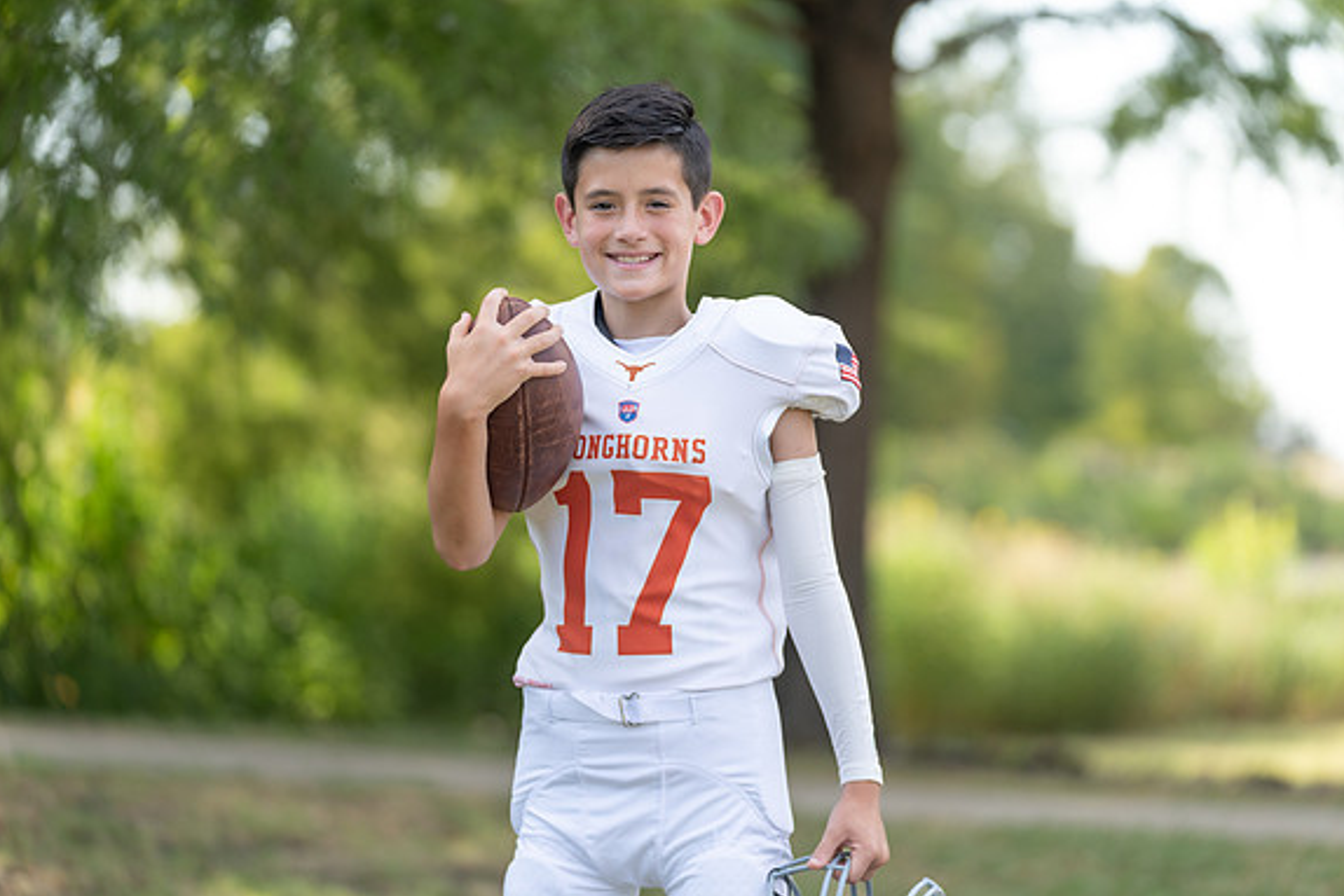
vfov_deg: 9.6
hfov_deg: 14.3
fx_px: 5340
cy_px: 420
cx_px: 699
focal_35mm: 143
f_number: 2.8
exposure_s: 1/400
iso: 100
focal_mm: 131
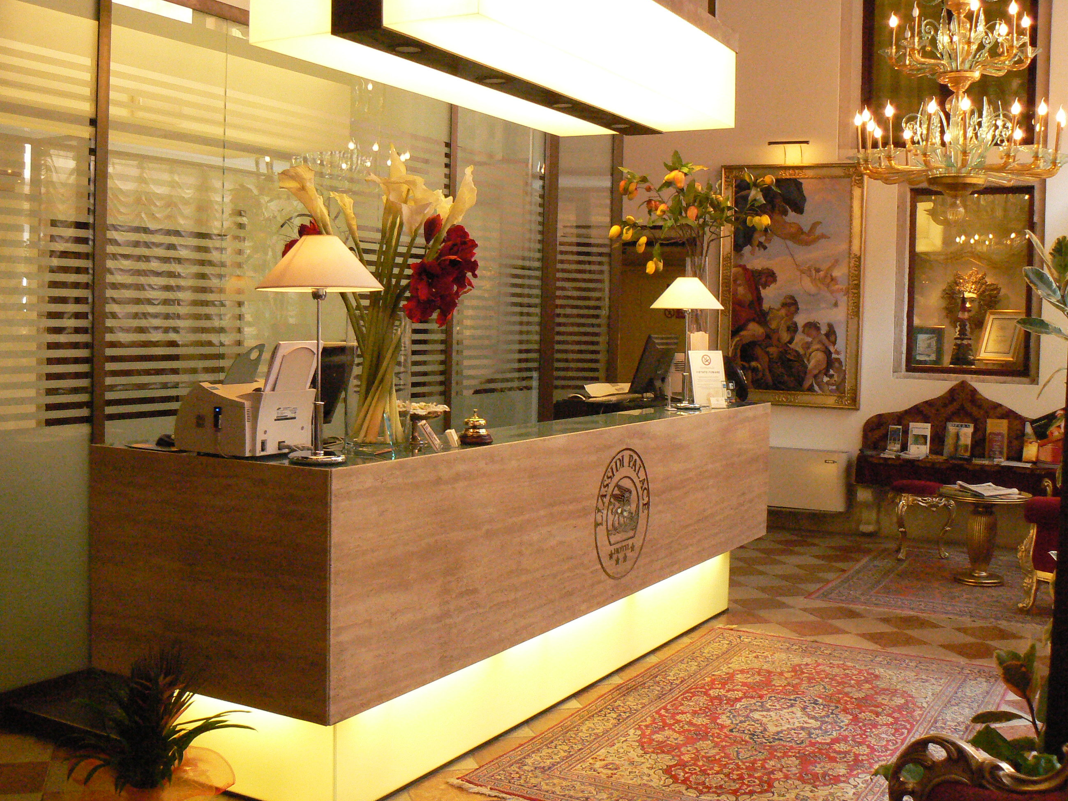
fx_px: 1203
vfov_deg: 36.8
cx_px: 500
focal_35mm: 39
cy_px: 396
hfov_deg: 47.8
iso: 400
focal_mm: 6
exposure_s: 1/50
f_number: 5
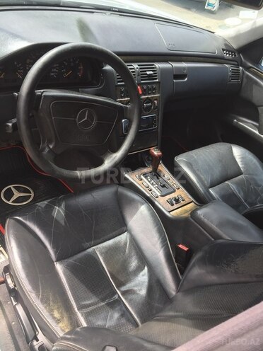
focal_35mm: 29
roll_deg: -18.1
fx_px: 294
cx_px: 132
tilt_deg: -29.3
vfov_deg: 61.7
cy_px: 176
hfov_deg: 48.2
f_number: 2.2
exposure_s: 1/225
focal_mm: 4.15
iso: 32
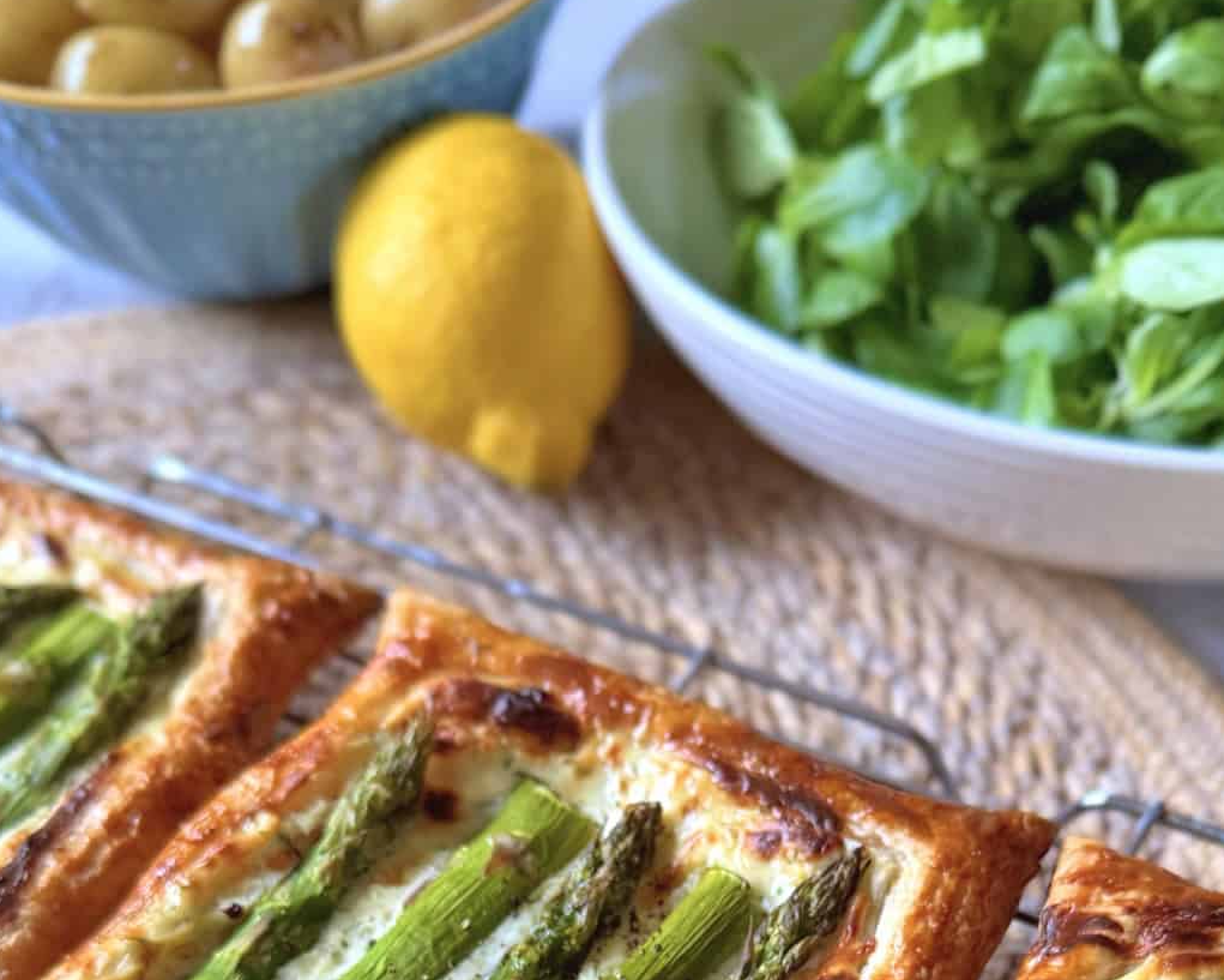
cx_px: 703
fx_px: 1703
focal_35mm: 47
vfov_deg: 28.3
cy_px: 1155
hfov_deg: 39.4
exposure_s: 1/60
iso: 320
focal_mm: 6.8
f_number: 1.8
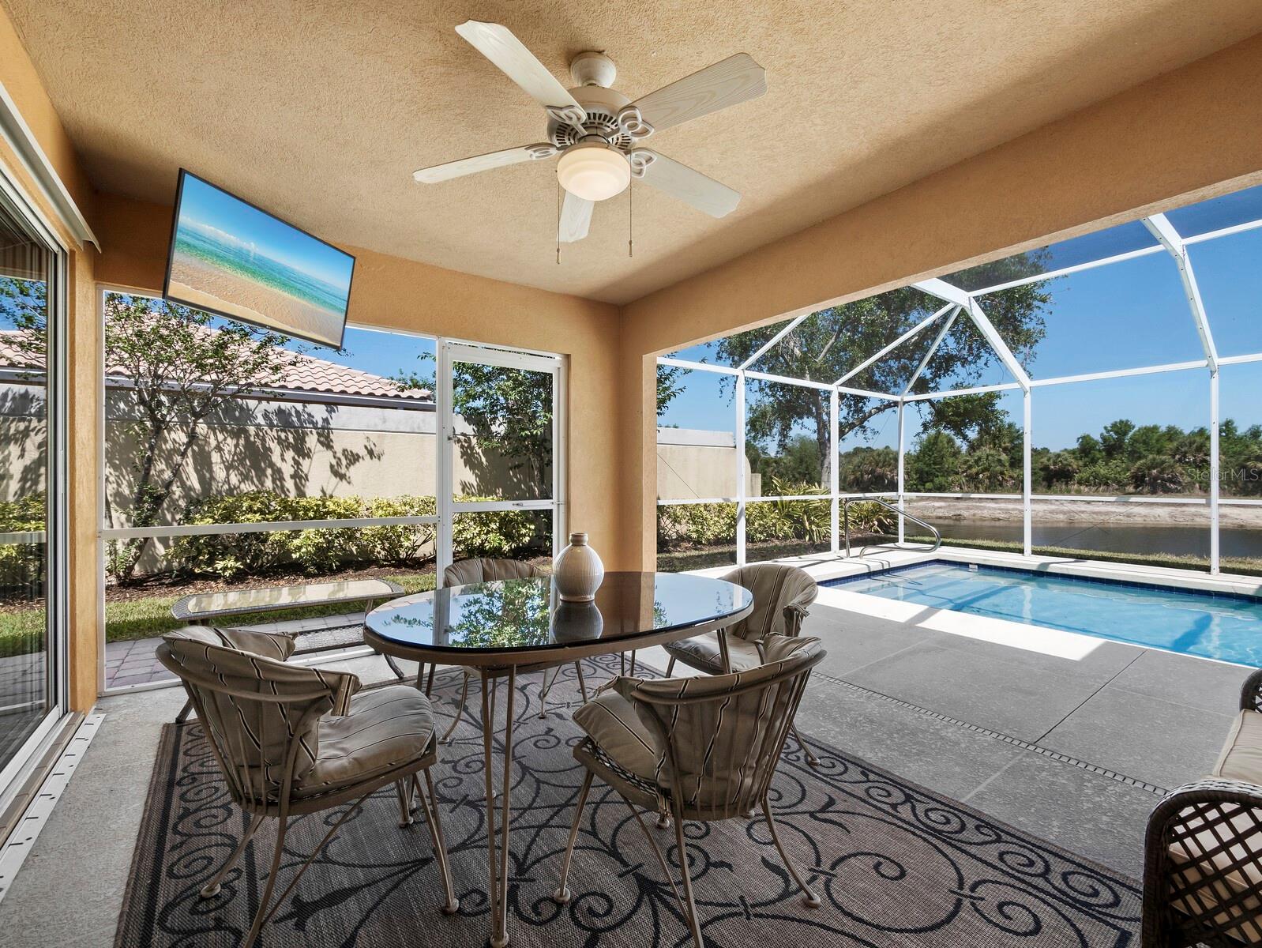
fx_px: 511
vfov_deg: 85.7
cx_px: 631
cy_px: 474
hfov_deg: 102.0
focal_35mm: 14
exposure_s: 1/30
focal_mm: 7
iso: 320
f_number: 10
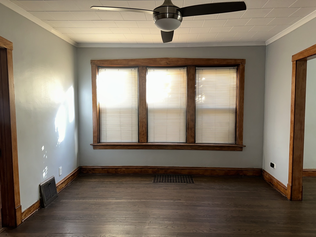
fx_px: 219
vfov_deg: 56.8
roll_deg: -0.4
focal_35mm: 24
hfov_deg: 71.6
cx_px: 158
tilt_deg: -3.4
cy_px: 118
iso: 100
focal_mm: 6.86
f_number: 1.78
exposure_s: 1/24
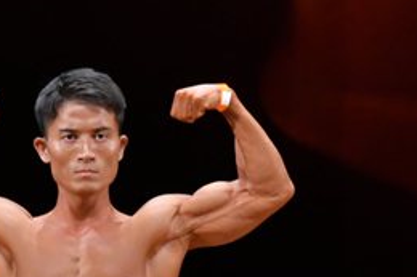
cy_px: 322
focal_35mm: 851
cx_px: 164
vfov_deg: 1.6
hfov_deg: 2.4
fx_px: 9851
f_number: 5.6
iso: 3200
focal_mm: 190
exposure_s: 1/400
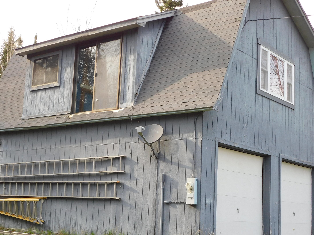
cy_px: 143
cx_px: 148
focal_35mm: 55
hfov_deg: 34.9
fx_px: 499
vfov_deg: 26.5
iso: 125
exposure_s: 1/200
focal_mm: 7.1
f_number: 3.6
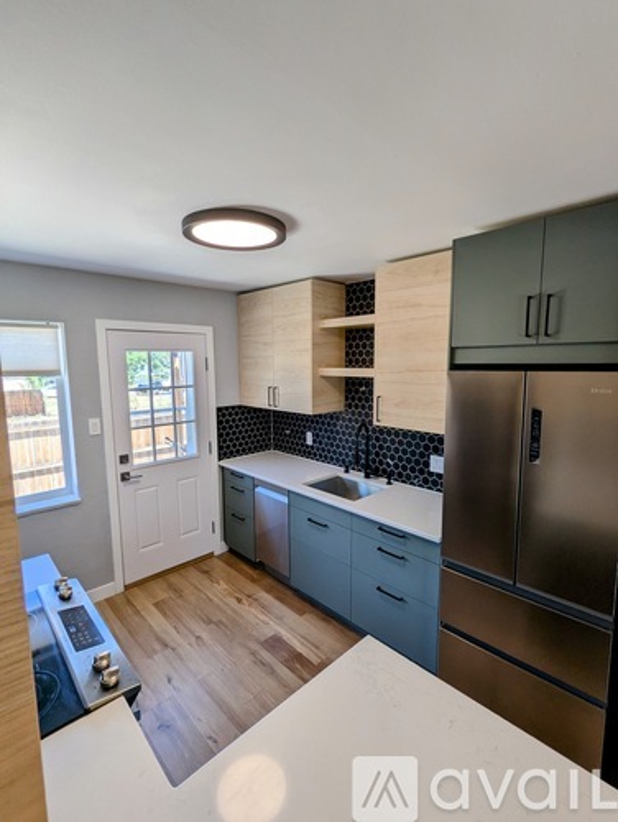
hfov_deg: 78.2
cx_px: 309
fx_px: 380
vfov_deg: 94.4
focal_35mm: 16
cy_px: 411
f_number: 2.2
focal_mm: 2.35
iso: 53
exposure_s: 1/170
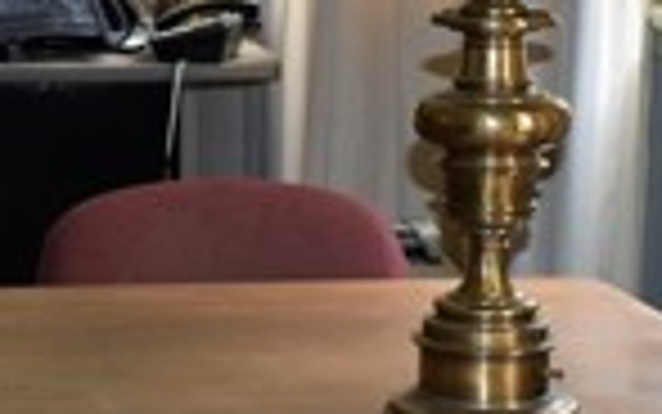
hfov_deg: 13.4
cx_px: -27
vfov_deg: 8.6
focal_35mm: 153
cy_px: 92
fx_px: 2765
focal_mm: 23
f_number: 3.8
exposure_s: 1/60
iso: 200
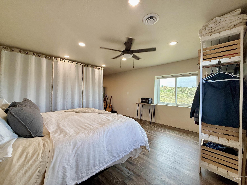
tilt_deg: +0.3
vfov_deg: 85.7
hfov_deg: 102.1
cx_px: 124
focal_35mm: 14
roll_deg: -1.2
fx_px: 100
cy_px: 92
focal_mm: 2.22
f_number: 2.2
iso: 80
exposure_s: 1/120
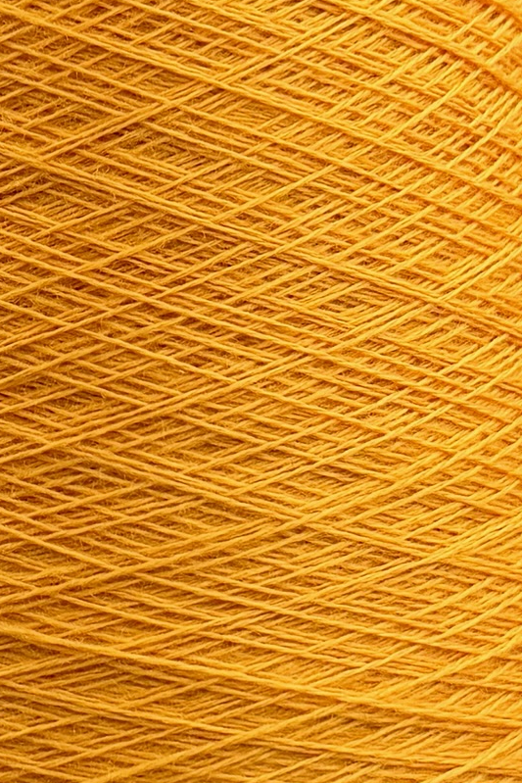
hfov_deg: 21.0
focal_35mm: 64
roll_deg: -0.7
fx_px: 1391
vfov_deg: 31.3
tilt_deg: -6.5
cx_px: 114
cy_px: 479
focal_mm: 6.76
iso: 80
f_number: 1.78
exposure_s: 1/898
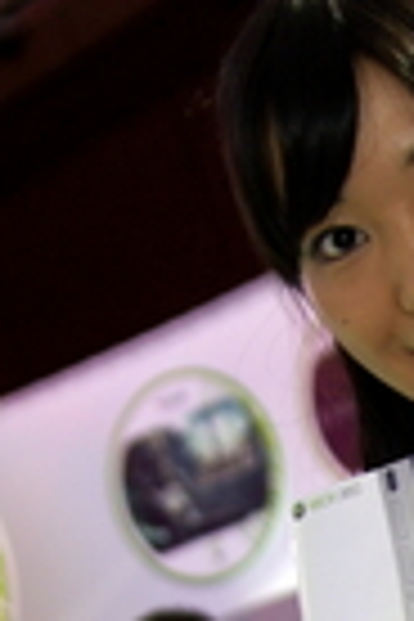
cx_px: 670
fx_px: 2518
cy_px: 884
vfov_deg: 13.4
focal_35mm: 146
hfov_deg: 9.1
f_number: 2.8
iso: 250
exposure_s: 1/50
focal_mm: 28
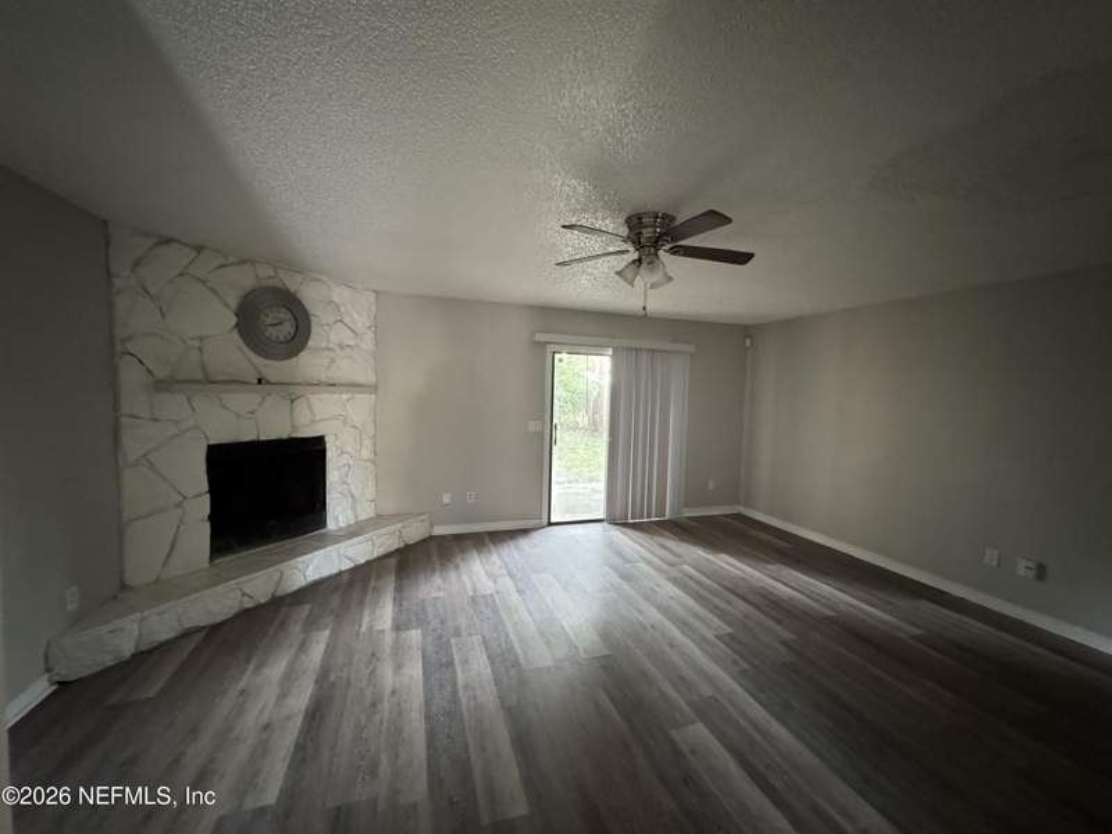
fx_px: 450
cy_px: 417
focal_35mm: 14
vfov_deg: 85.7
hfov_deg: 102.1
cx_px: 556
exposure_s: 1/56
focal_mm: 2.22
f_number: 2.2
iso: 1250
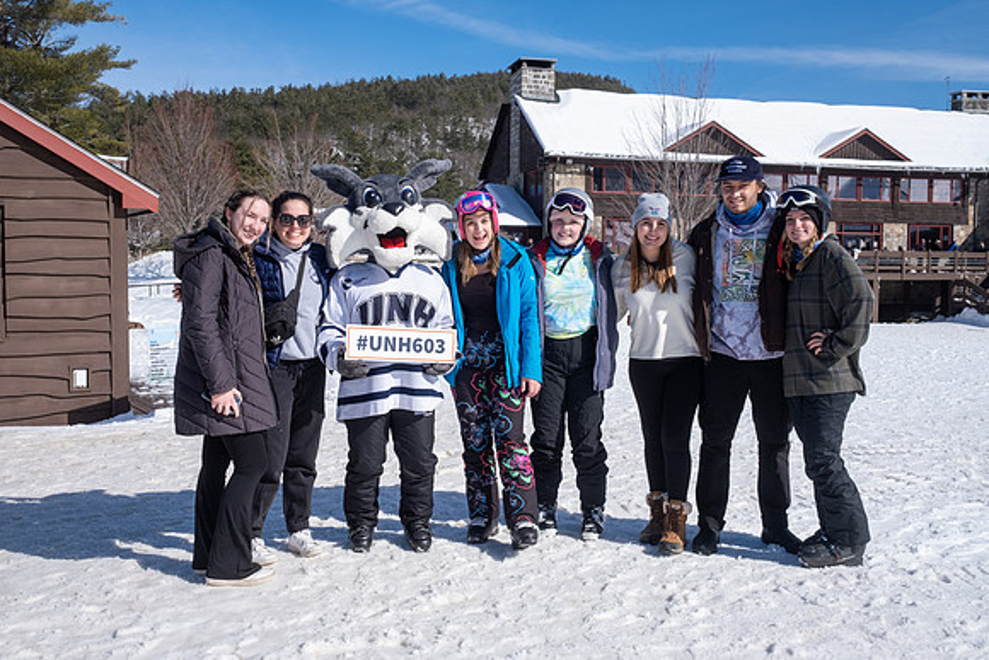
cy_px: 330
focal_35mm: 35
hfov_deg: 54.4
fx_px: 962
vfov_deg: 37.9
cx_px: 494
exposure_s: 1/1000
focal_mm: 23
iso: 320
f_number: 7.1
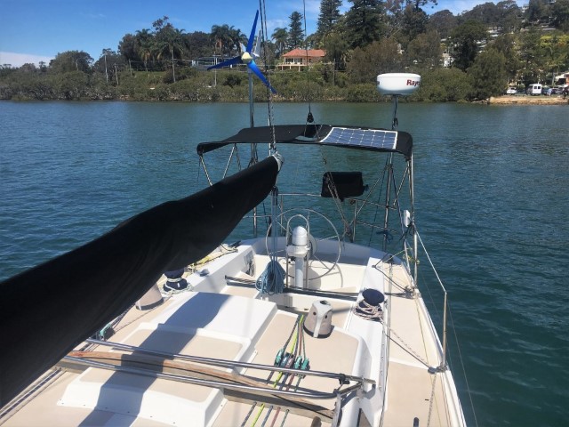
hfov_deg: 61.7
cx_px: 284
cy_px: 214
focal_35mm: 29
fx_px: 477
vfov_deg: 48.2
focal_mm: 4.15
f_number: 2.2
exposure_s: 1/3344
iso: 25
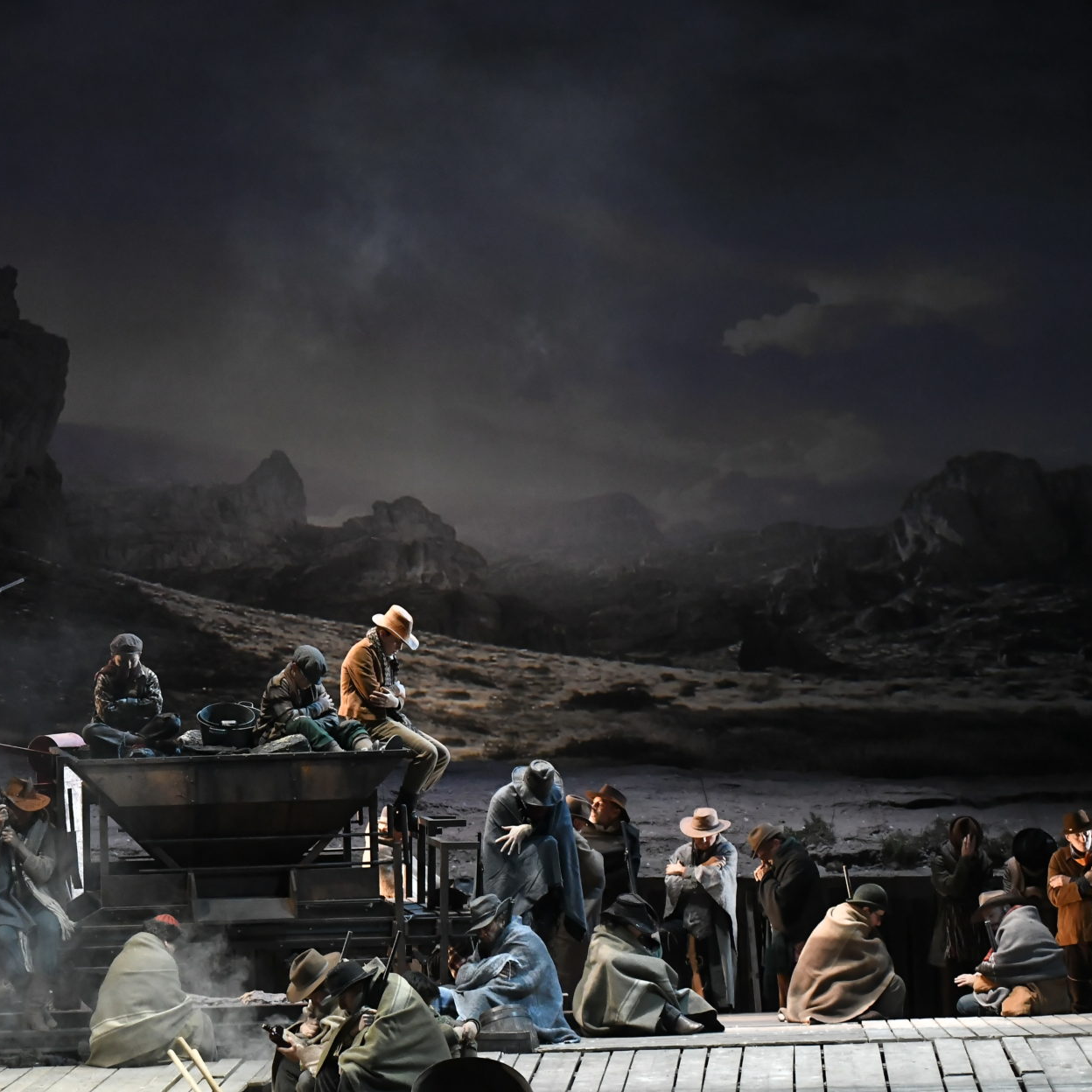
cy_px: 502
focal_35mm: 122
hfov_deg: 14.1
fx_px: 4354
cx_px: 62
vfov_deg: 14.3
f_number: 4
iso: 4000
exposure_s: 1/200
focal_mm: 70
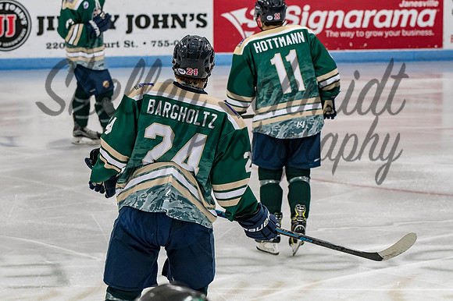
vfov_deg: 8.3
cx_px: 211
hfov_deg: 12.4
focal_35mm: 166
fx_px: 2083
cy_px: 124
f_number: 4
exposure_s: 1/800
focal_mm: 90
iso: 2500
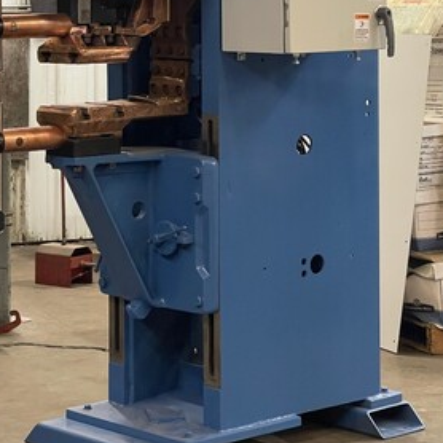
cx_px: 186
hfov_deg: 14.3
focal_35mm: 122
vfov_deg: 14.2
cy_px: 59
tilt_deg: -2.5
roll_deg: +0.5
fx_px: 1766
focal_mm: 7.5
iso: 250
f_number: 2.2
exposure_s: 1/60
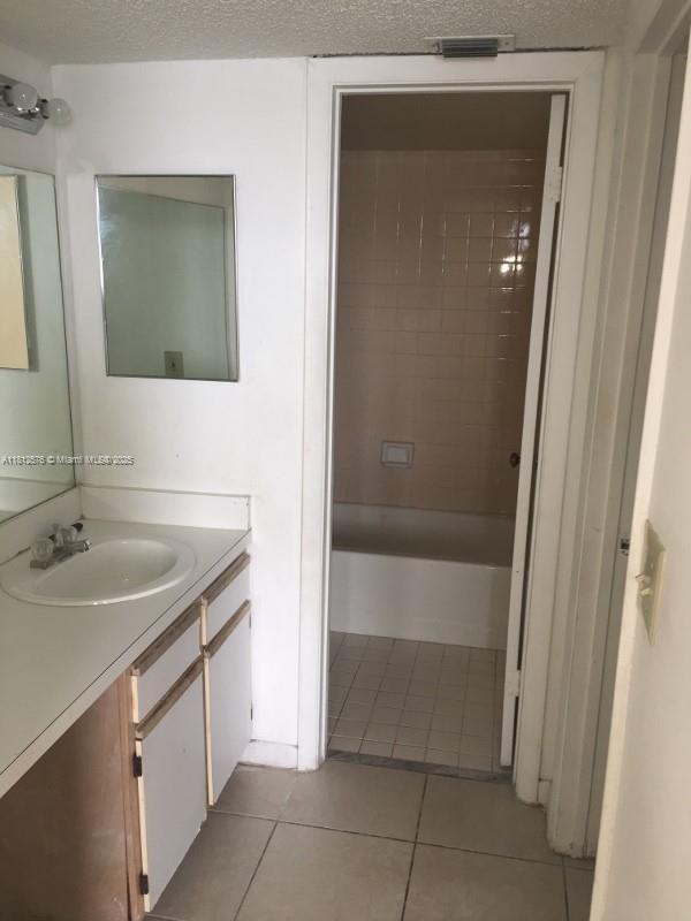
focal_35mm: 29
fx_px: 772
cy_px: 460
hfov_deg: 48.2
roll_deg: -1.1
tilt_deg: -13.1
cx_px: 346
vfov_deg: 61.7
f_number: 2.2
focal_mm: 4.15
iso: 40
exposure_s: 1/30
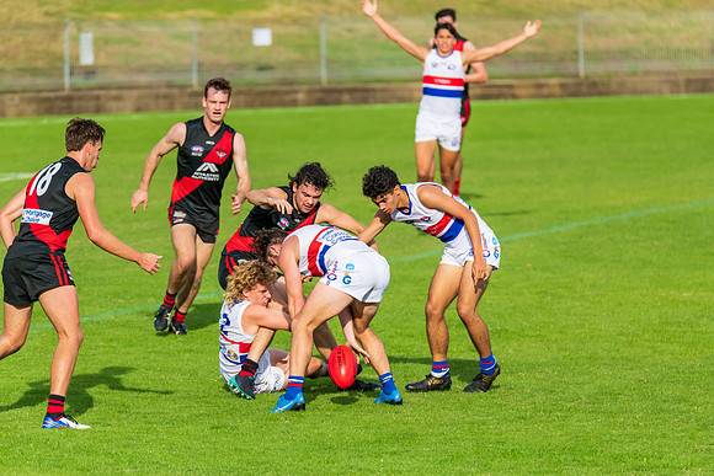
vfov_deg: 3.4
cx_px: 357
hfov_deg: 5.2
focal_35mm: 400
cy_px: 238
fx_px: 7935
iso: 1000
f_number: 6
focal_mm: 400
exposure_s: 1/5000
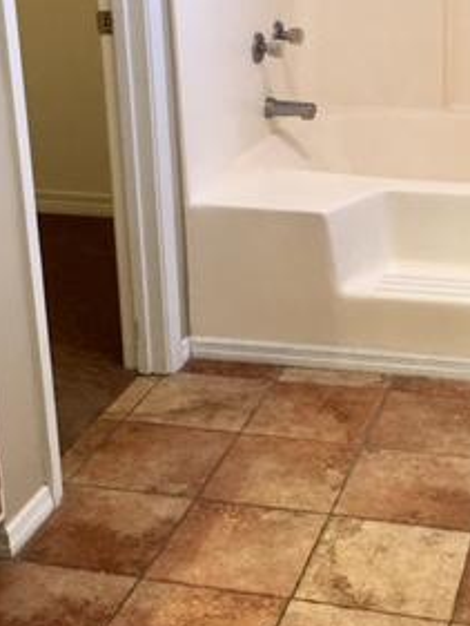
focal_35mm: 66
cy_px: 227
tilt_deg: -17.5
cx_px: 312
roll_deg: +1.1
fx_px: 1194
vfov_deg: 29.2
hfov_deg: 22.2
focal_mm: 4.15
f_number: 2.2
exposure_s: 1/15
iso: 50
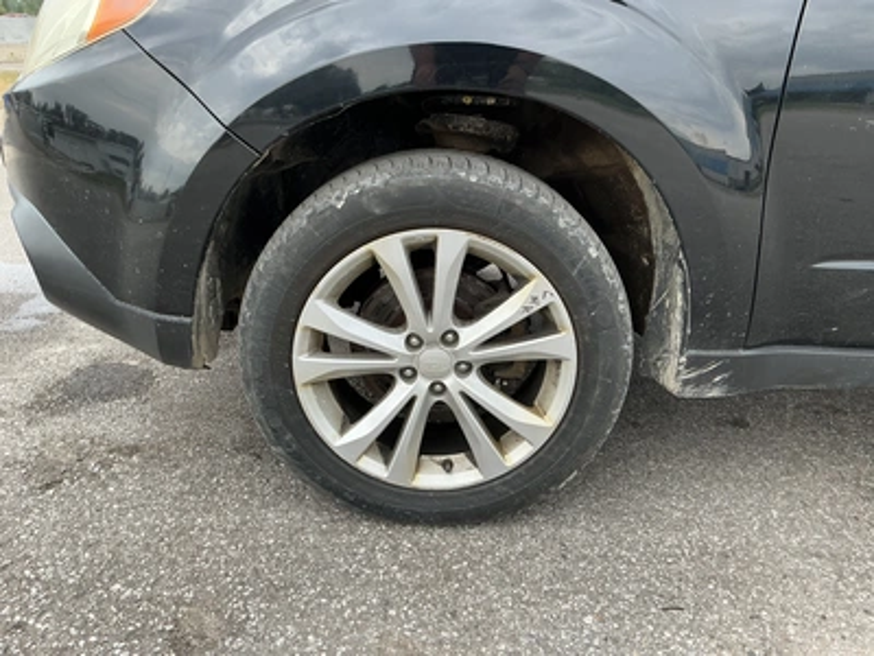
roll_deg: -1.0
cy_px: 328
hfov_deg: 63.4
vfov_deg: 49.7
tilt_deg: -19.4
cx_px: 437
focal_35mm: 28
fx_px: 707
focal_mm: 3
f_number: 1.8
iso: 20
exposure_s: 1/243
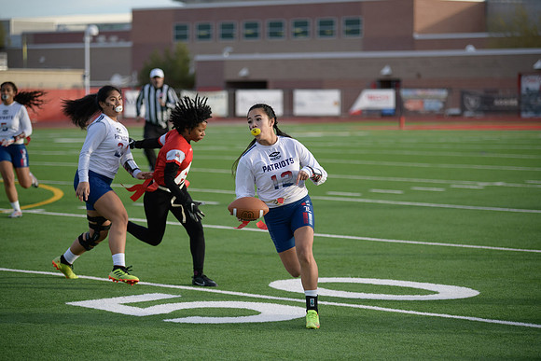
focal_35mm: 130
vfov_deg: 10.6
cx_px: 270
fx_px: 1954
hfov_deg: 15.8
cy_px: 180
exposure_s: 1/4000
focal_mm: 130
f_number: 2.8
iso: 640
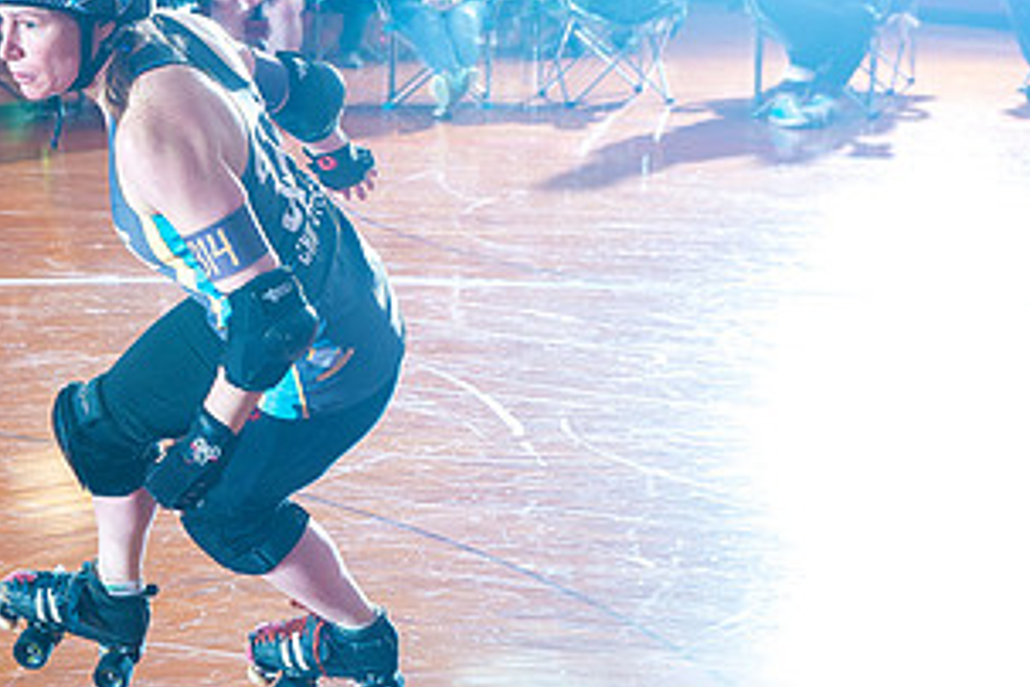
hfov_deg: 22.8
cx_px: 187
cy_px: 294
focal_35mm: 88
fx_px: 2518
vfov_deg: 15.5
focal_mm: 46
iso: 800
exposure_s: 1/160
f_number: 5.6
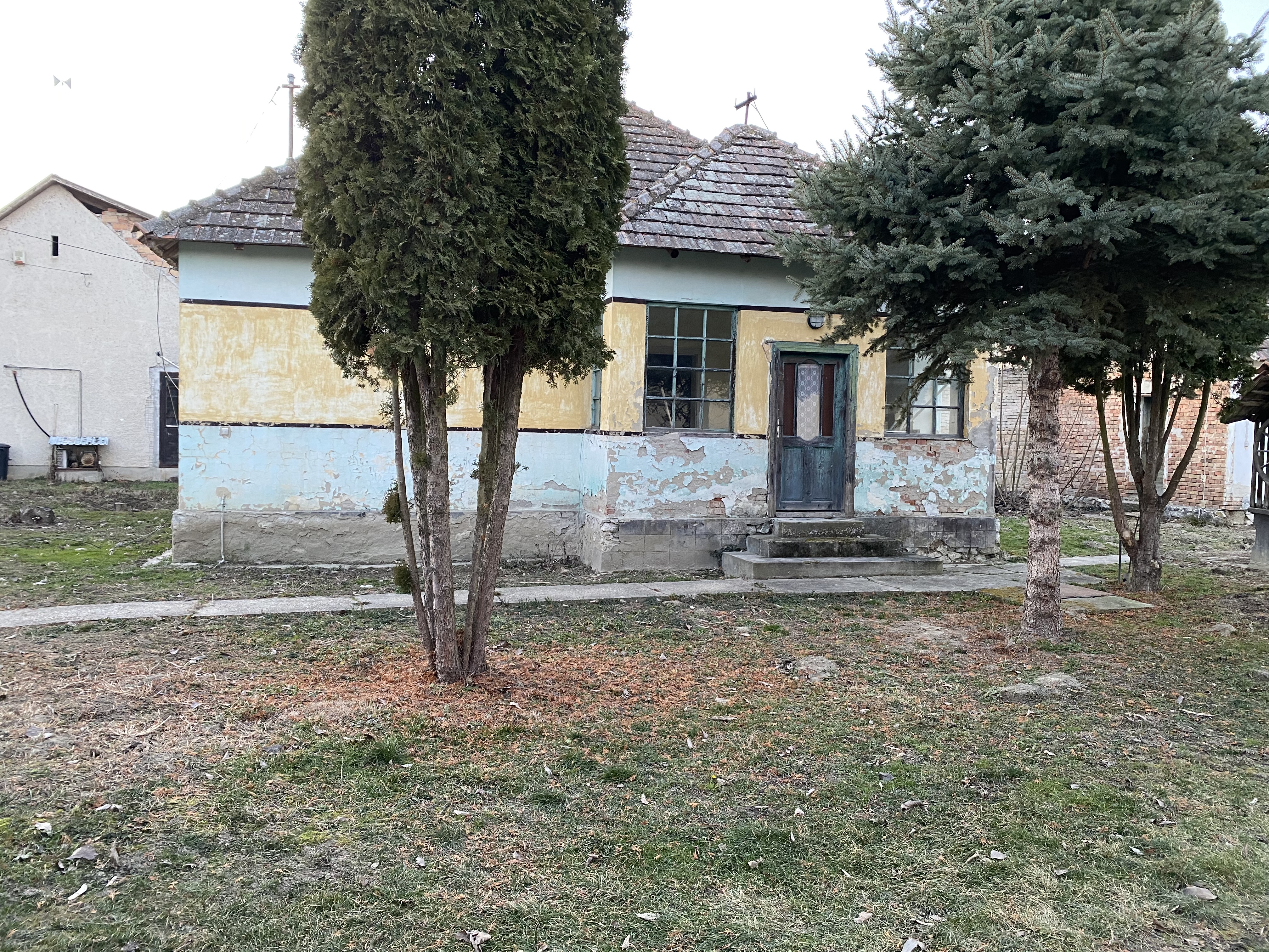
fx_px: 953
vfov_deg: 53.1
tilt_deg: -1.6
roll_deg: -1.6
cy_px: 476
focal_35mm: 26
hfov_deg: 67.3
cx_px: 634
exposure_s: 1/60
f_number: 1.8
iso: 160
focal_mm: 4.25
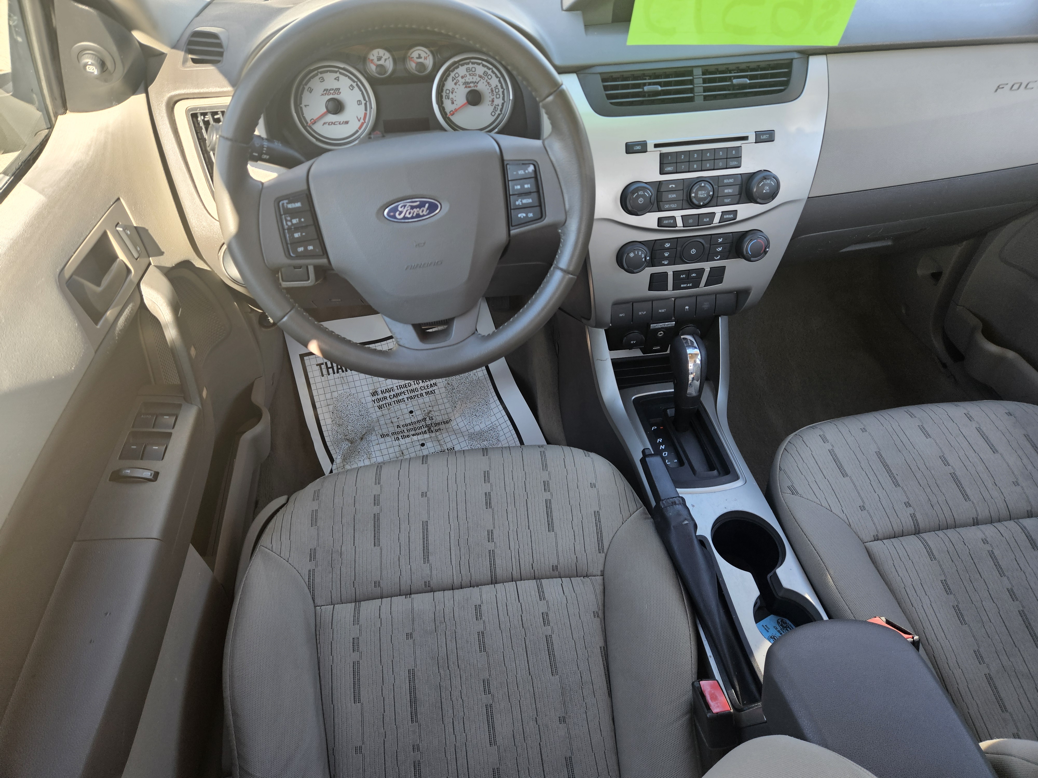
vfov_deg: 58.9
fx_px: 690
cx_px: 519
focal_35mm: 23
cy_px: 389
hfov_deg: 73.9
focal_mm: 5.4
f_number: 1.8
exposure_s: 1/120
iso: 64
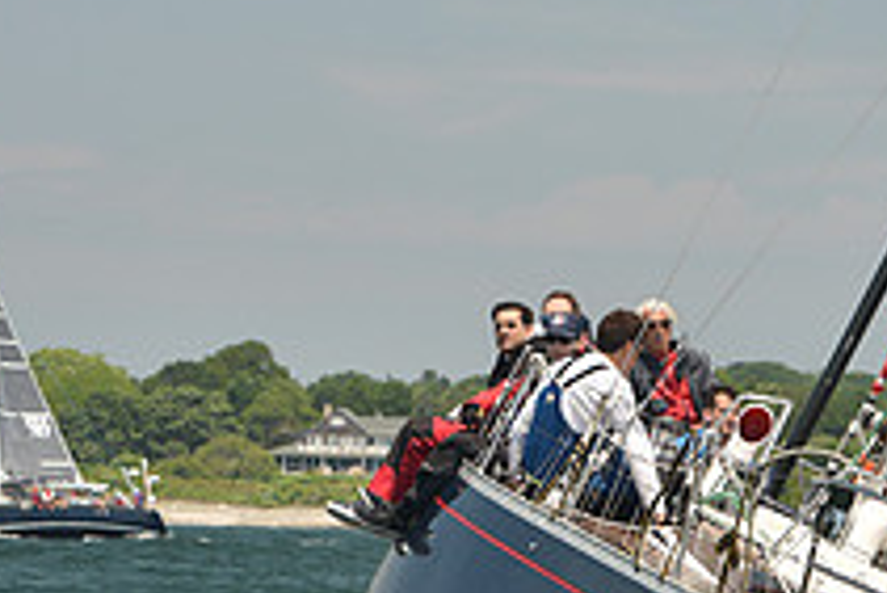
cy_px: 410
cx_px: 752
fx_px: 6090
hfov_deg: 8.3
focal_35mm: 247
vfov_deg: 5.6
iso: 250
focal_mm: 90
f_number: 5
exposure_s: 1/640
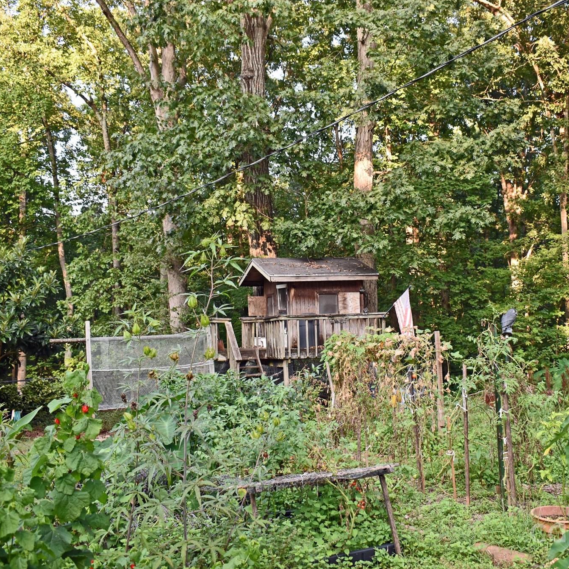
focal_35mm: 35
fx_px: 651
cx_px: 336
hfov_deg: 47.0
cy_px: 281
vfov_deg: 47.2
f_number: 5
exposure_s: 1/100
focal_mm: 18
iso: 400
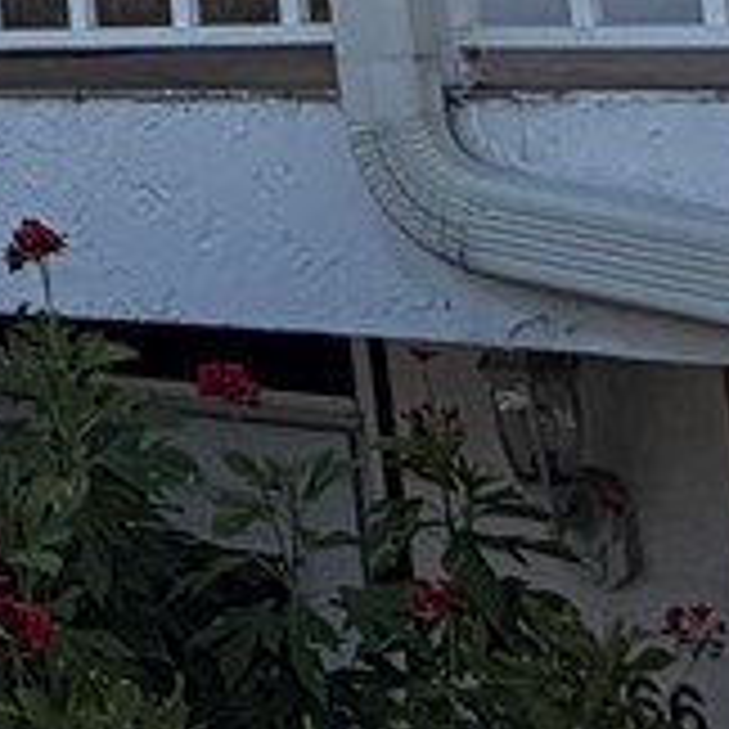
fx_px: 2907
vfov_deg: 11.7
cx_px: -504
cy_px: -1030
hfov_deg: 13.1
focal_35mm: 122
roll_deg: +1.6
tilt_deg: +19.4
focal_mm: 2.22
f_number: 2.2
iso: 25
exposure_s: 1/770
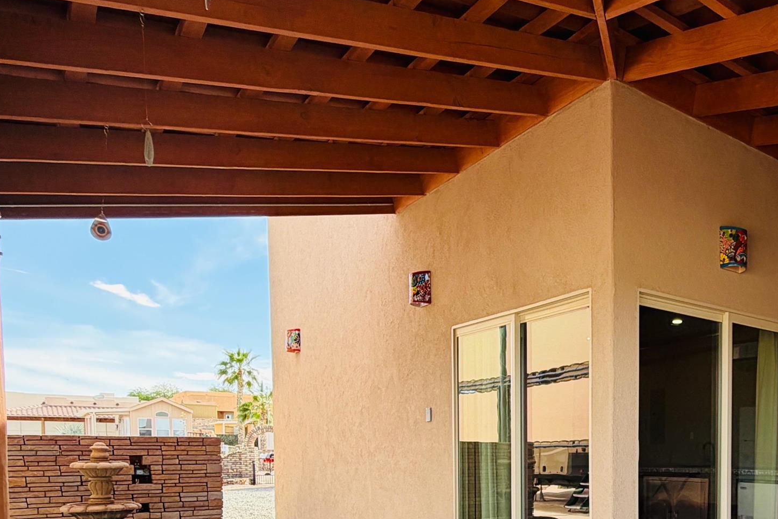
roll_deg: +0.0
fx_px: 670
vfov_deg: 38.8
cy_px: 484
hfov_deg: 55.3
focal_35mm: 31
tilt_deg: -2.9
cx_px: 642
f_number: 2.2
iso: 50
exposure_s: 1/222
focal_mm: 2.22
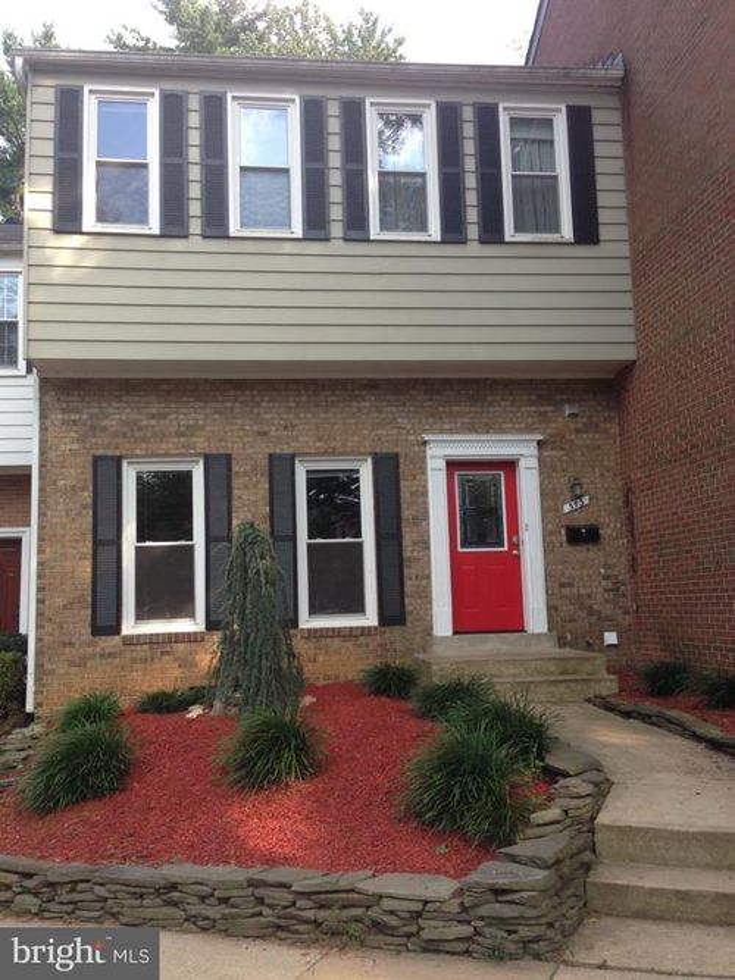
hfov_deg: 42.9
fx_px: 935
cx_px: 368
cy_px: 490
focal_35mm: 33
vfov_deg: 55.4
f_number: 2.4
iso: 50
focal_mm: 4.12
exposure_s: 1/212
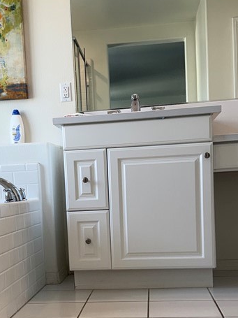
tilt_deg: -4.6
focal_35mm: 54
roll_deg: +2.4
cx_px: 86
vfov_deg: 35.0
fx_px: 495
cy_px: 224
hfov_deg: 26.9
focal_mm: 6.76
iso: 64
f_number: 1.78
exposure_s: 1/120
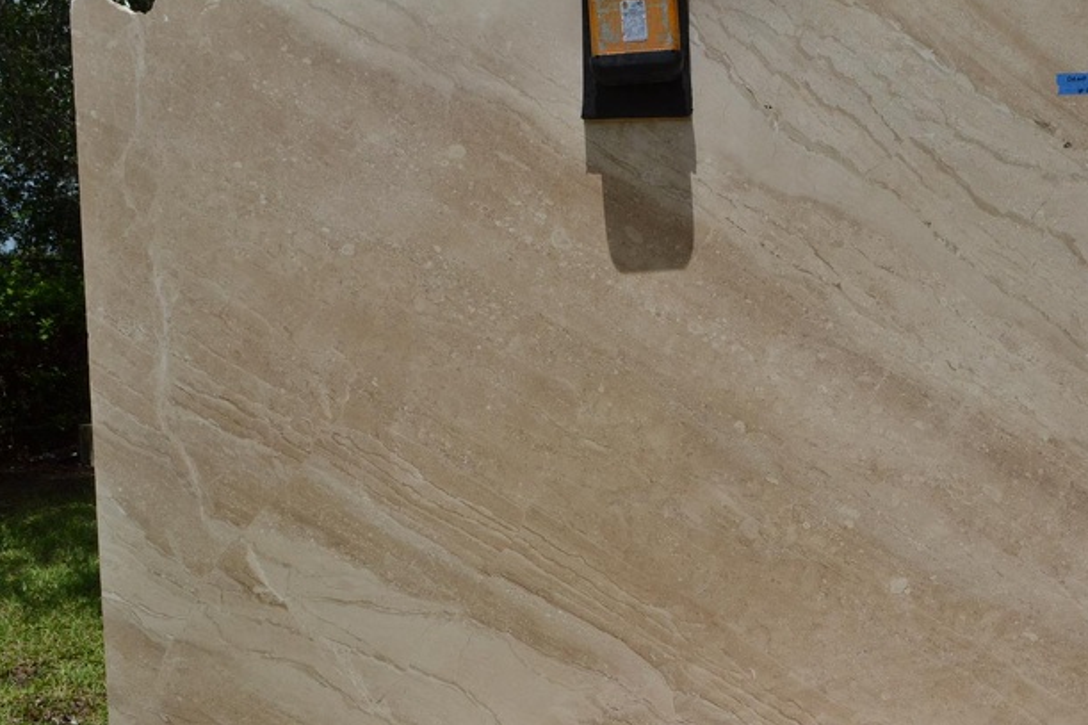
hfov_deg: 53.9
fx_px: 1057
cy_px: 399
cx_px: 670
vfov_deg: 37.8
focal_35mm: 35
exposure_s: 1/800
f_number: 14
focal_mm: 18
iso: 400
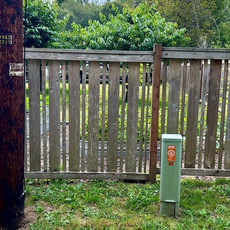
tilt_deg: -8.0
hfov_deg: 34.0
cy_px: 129
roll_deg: -0.7
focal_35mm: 50
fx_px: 376
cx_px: 117
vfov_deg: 34.0
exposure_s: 1/880
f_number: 1.5
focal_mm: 5.7
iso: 50
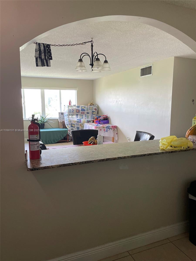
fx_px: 196
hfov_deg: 53.1
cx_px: 98
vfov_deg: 67.3
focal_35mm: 26
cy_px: 130
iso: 100
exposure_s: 1/120
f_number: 1.6
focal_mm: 4.2
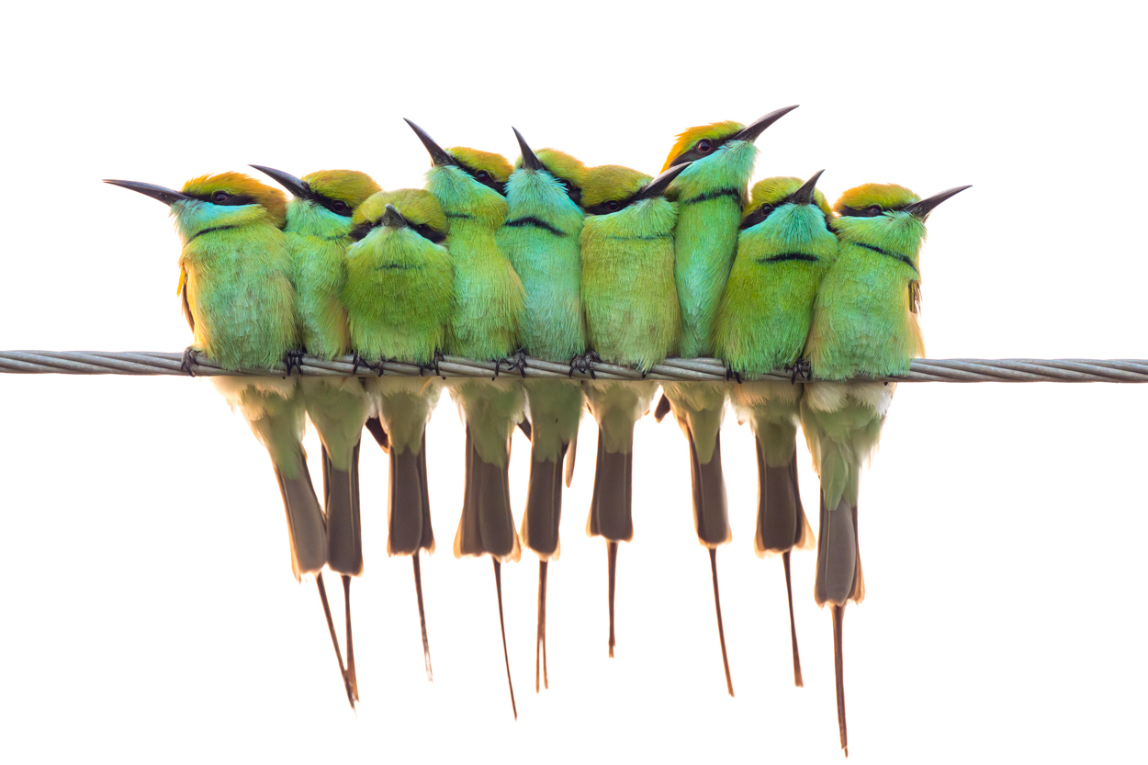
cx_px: 574
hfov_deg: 2.6
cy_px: 382
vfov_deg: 1.7
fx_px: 25506
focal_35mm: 800
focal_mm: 800
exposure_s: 1/1000
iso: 6400
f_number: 6.3
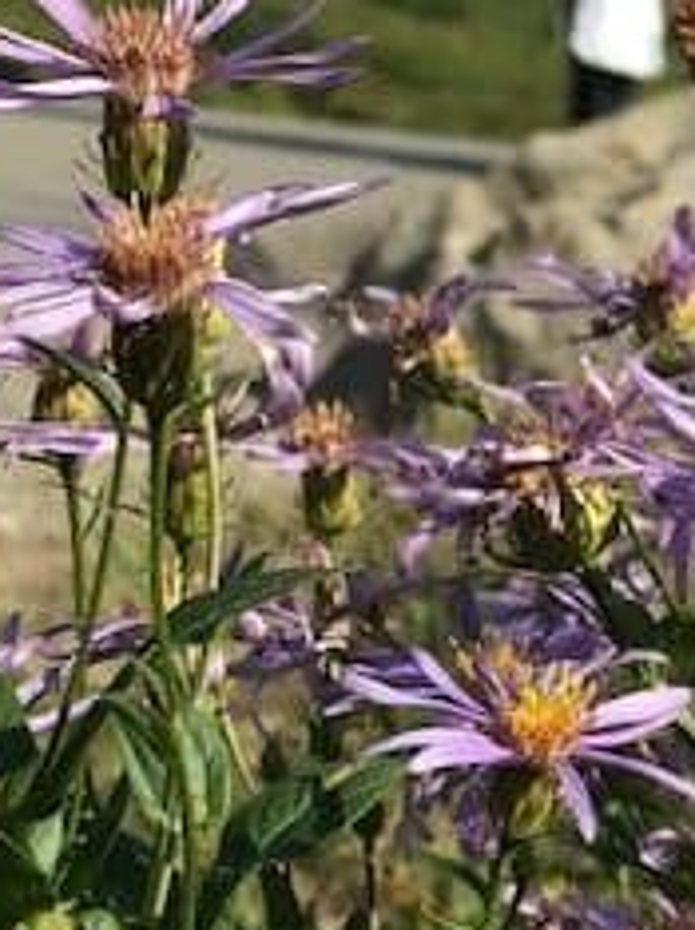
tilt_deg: +5.5
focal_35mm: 156
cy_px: 32
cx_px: 199
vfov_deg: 12.5
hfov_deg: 9.5
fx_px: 4184
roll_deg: -7.8
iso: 20
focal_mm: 6.6
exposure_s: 1/847
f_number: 2.8
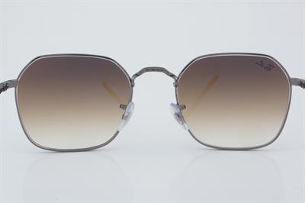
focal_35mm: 82
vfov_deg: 16.5
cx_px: 152
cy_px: 102
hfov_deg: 24.6
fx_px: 698
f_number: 32
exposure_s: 1/4
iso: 100
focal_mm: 55
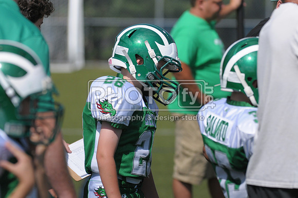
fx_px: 2480
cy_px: 99
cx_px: 149
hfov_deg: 6.9
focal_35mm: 300
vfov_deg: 4.6
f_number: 4
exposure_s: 1/8000
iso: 640
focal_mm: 200
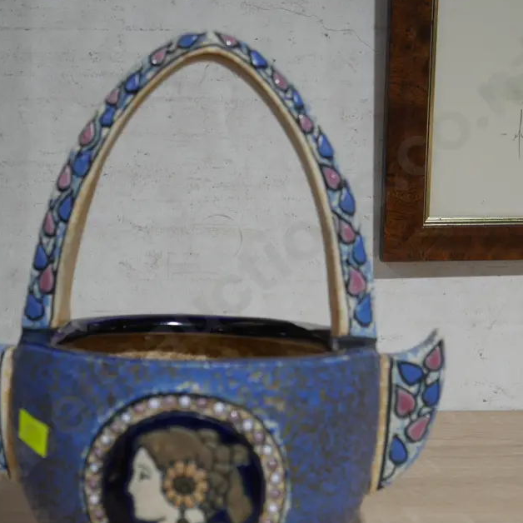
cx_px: 203
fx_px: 838
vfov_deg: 34.6
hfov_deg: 34.5
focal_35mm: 49
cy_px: 315
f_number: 4
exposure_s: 1/60
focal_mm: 17
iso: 320
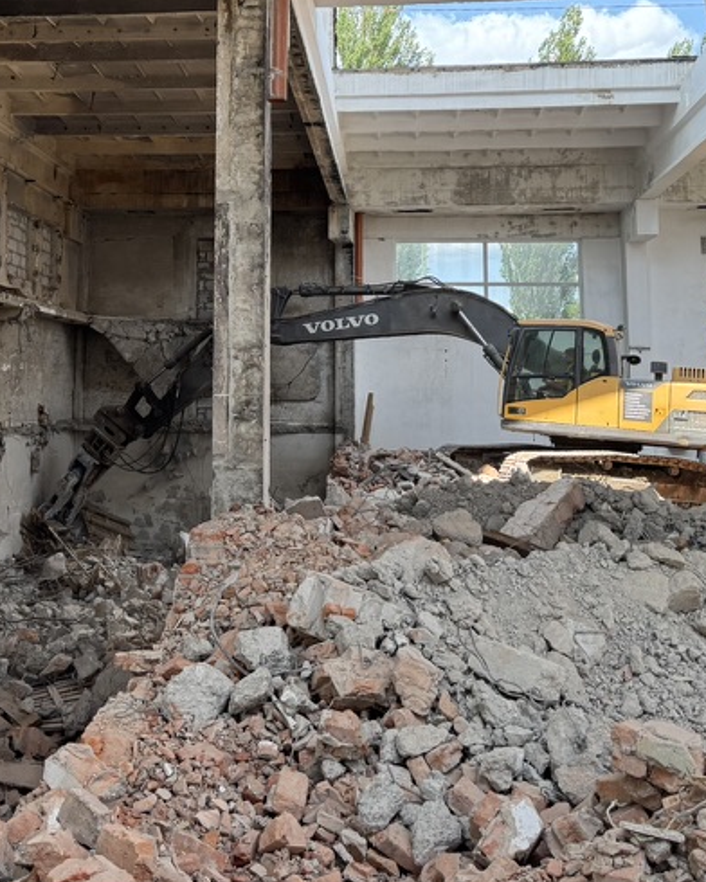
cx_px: 211
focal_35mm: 49
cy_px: 214
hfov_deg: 30.5
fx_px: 1280
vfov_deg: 37.1
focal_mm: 6.76
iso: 80
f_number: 1.78
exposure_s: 1/518
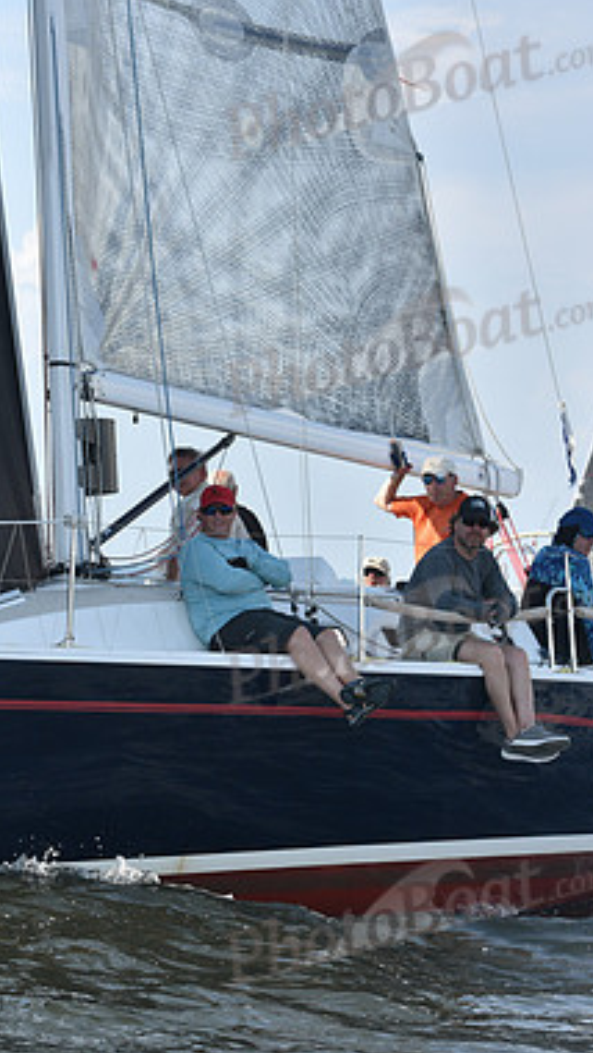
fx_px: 4915
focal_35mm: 176
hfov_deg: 6.9
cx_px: 83
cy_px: 528
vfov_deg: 12.2
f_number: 5.6
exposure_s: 1/1000
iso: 250
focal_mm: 110
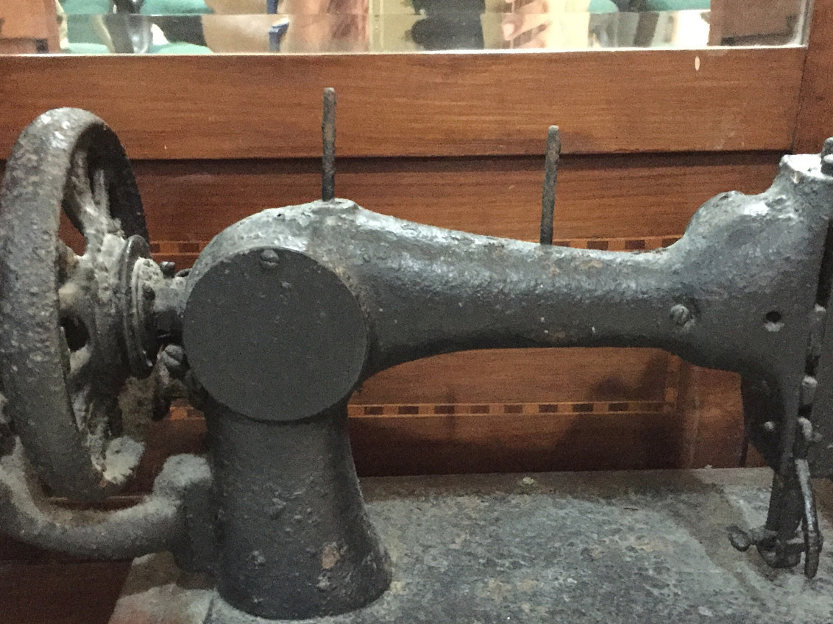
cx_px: 406
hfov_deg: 45.8
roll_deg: -0.7
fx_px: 987
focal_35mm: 41
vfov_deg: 34.7
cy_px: 426
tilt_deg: -23.7
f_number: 2.2
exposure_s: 1/15
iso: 1250
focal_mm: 4.15
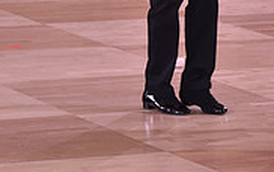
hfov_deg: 6.6
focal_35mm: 318
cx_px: 261
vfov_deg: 4.1
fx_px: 2376
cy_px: -137
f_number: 6.3
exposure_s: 1/250
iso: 2000
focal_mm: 98
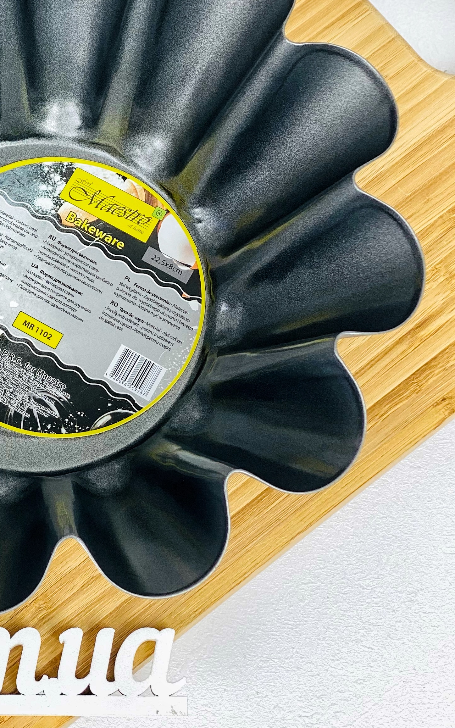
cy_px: 253
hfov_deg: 13.4
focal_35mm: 96
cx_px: -2
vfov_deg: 21.6
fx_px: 1905
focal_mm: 6
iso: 20
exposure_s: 1/100
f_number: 2
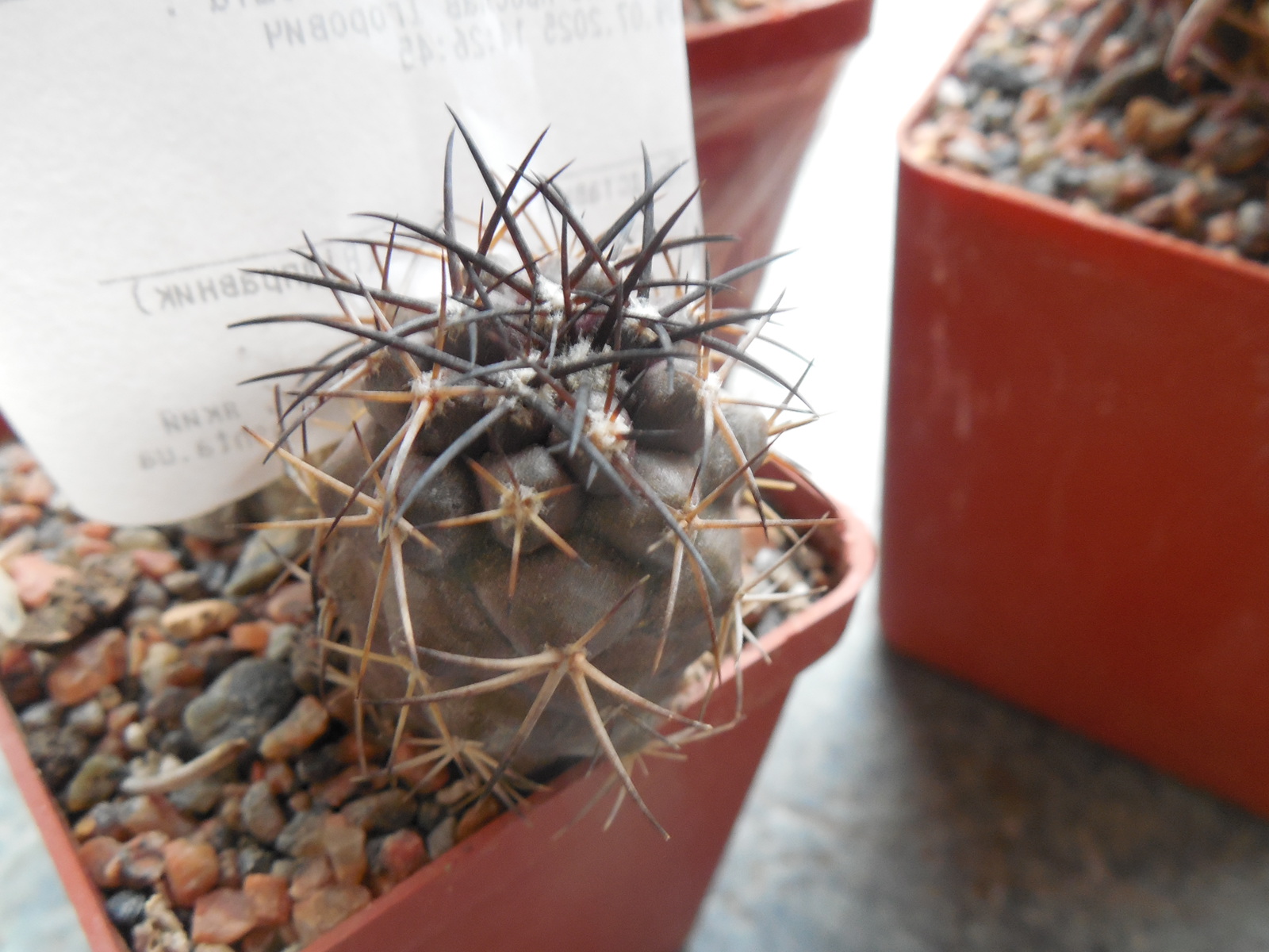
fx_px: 1136
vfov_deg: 45.4
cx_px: 634
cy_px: 476
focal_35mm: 31
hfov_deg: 58.4
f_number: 3.6
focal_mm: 5.6
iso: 400
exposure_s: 1/13
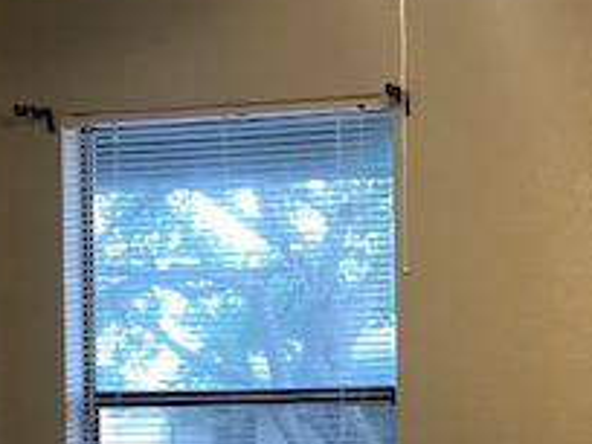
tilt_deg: -2.1
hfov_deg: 22.1
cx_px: 427
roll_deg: +1.5
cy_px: 421
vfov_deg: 16.5
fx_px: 1505
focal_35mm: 88
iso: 40
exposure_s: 1/30
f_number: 1.8
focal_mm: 3.99
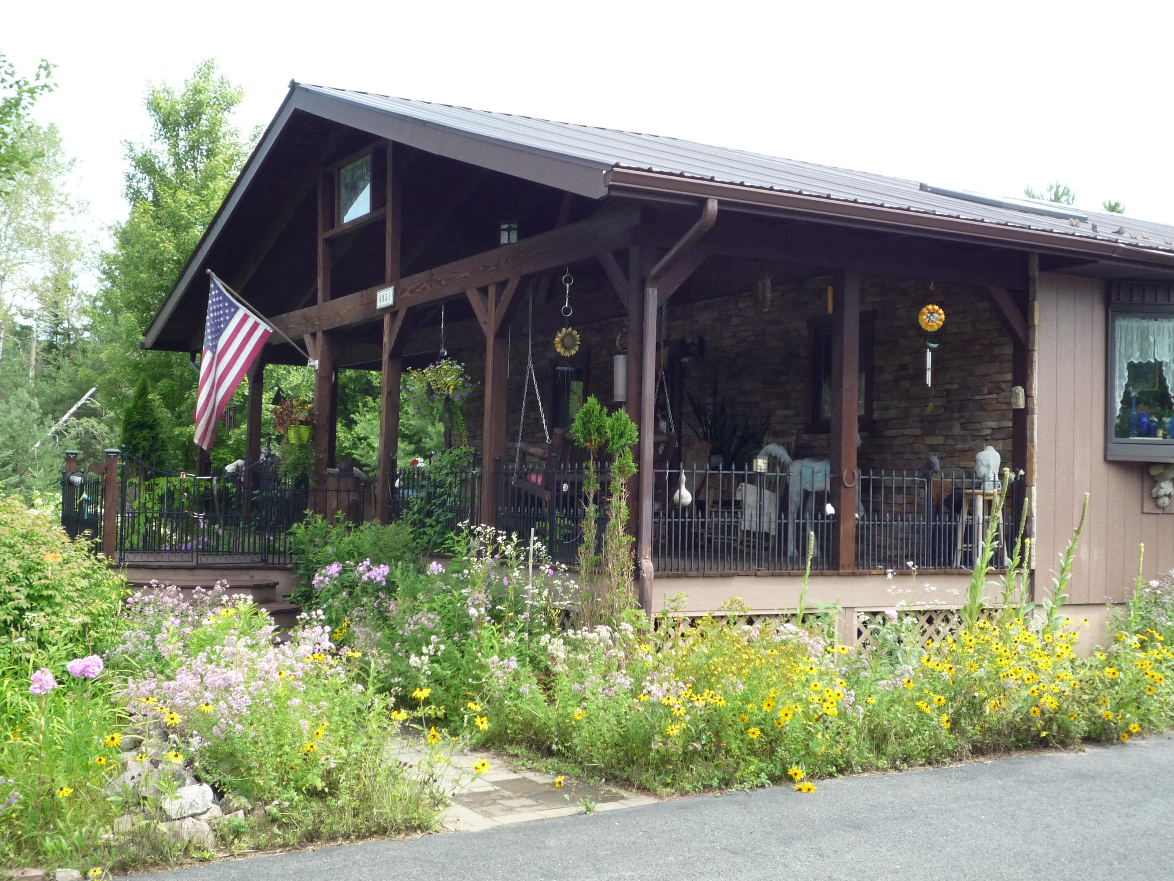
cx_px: 587
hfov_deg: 44.8
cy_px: 440
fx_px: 1424
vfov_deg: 34.3
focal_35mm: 42
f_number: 4.1
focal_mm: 7.3
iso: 200
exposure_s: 1/250
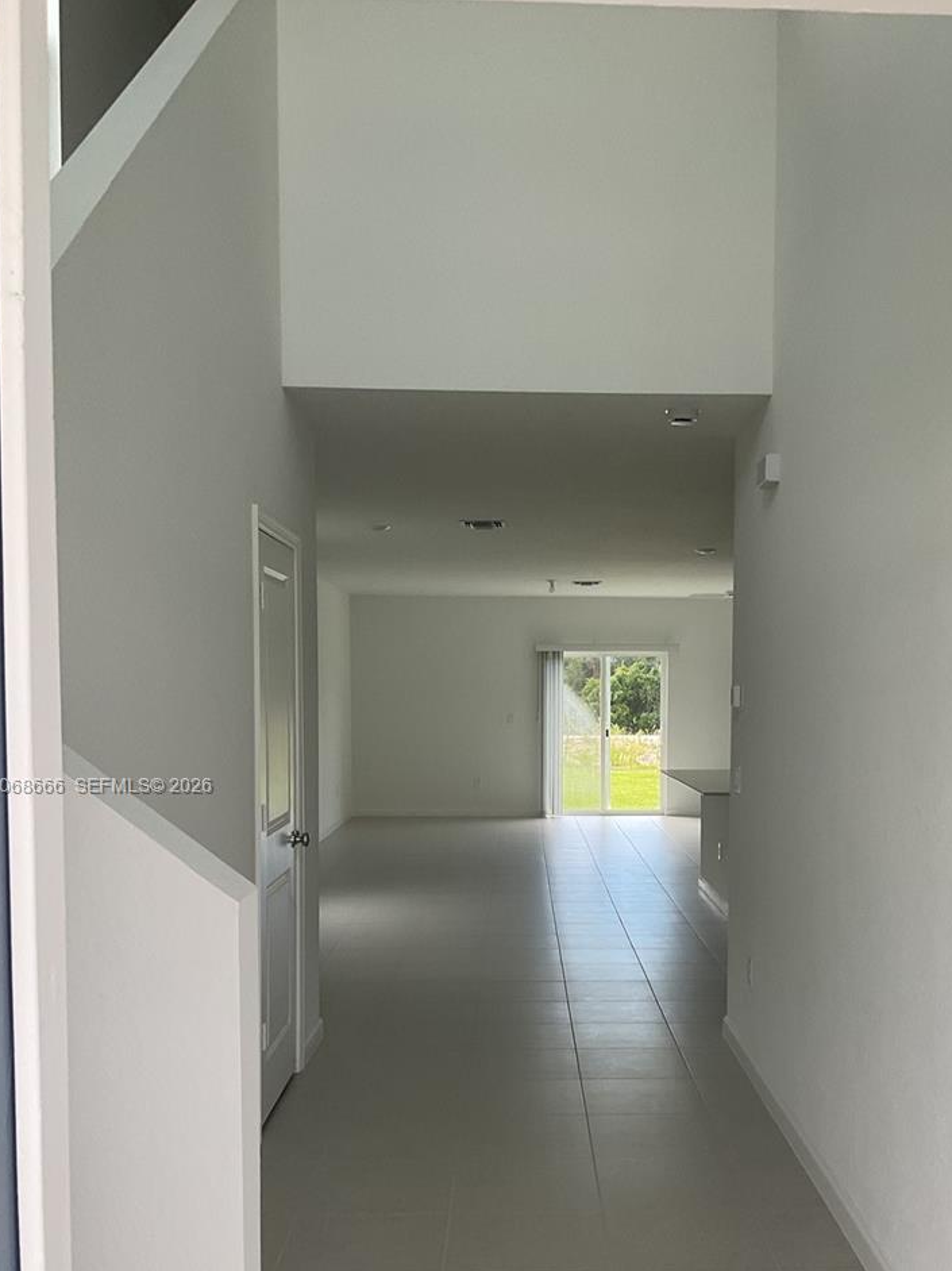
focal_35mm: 37
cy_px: 787
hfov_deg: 38.5
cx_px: 570
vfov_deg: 49.7
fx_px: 1358
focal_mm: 3
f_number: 1.8
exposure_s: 1/100
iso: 40
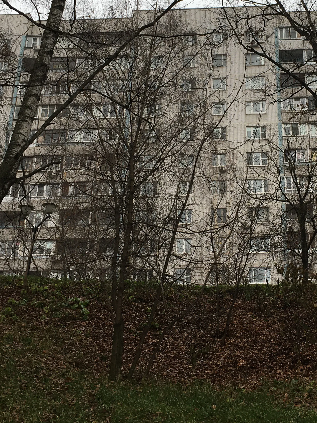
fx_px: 696
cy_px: 155
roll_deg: -1.5
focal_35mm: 57
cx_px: 242
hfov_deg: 25.3
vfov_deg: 33.6
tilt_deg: +26.3
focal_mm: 4.15
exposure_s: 1/173
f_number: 2.2
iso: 25
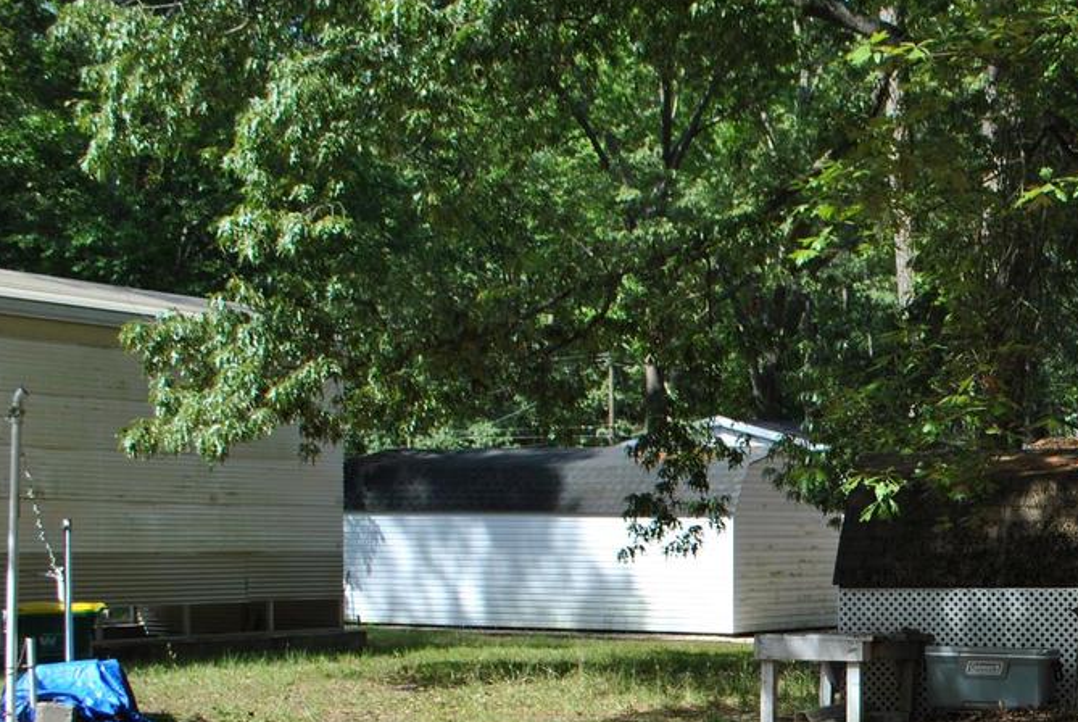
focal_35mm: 71
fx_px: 2129
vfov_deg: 18.9
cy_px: 662
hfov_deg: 26.4
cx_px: 1154
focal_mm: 22
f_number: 7.1
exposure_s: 1/200
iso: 100
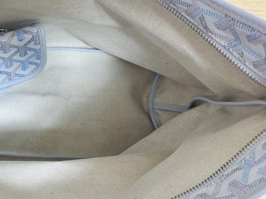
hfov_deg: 36.8
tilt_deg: -73.0
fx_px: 376
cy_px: 64
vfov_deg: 29.4
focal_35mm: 49
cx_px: 33
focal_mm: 5.96
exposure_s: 1/60
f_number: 1.6
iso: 200
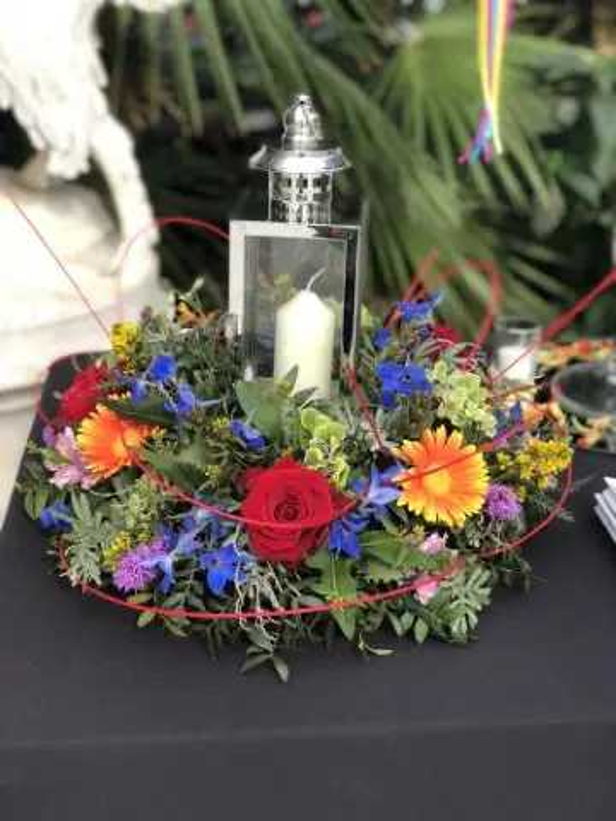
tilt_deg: -22.3
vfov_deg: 36.8
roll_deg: +0.7
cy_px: 410
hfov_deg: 28.0
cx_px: 308
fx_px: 1234
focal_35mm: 52
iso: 16
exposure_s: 1/90
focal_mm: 6
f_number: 2.4
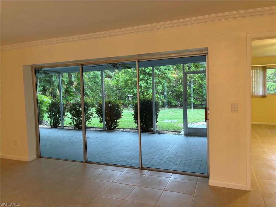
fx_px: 207
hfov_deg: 67.3
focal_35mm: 26
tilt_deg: +0.2
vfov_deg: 53.1
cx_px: 138
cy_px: 104
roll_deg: -0.1
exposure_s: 1/60
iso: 125
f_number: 1.6
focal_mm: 5.96
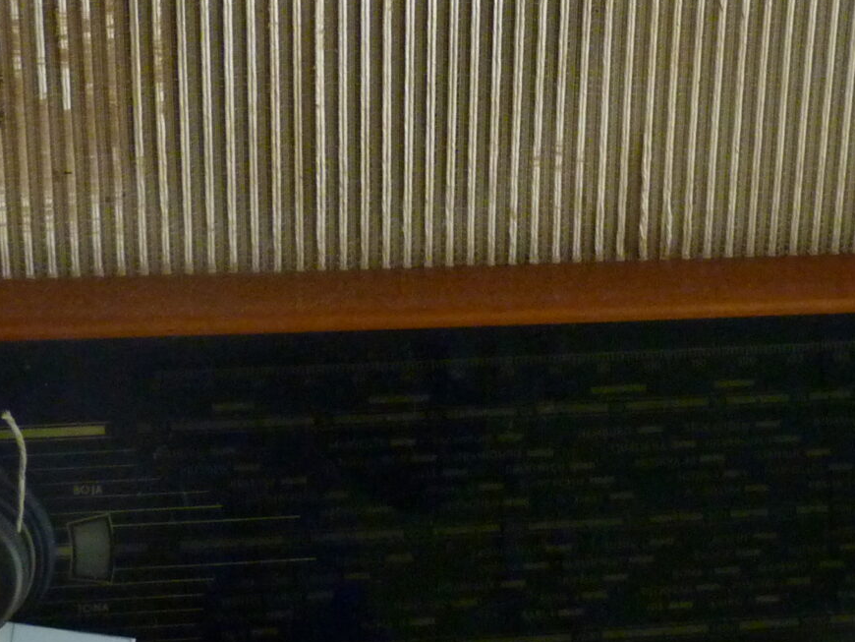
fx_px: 2471
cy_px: 184
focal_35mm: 100
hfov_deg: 19.6
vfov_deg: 14.8
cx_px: 577
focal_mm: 6
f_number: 3
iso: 400
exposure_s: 1/4
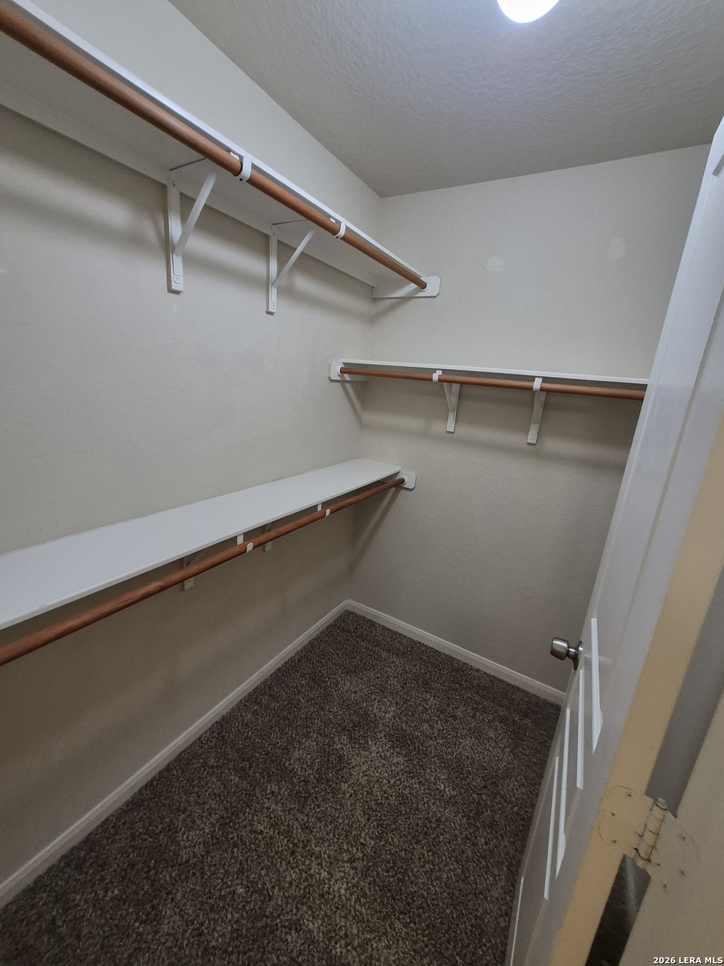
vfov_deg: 106.2
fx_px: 363
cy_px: 483
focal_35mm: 13
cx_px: 362
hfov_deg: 89.9
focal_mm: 1.74
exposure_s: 1/60
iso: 400
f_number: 2.2
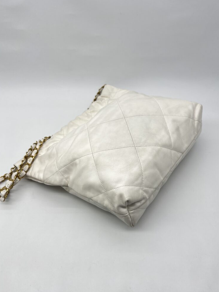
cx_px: 110
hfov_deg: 51.4
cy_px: 147
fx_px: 228
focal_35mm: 27
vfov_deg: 65.3
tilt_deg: -45.1
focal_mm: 5.7
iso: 40
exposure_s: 1/266
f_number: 1.5
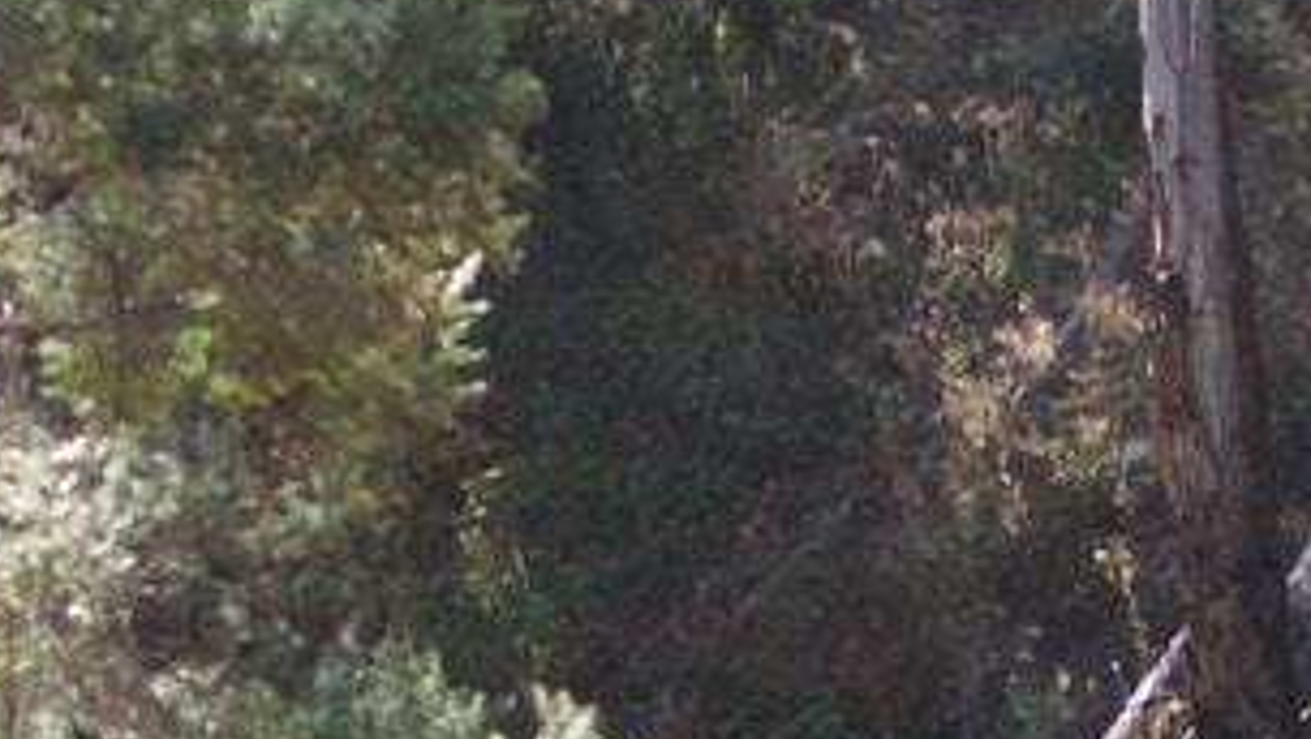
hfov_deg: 3.4
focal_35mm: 632
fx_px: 21983
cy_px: 1351
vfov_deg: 1.9
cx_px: 1586
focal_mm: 60
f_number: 5
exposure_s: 1/125
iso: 100
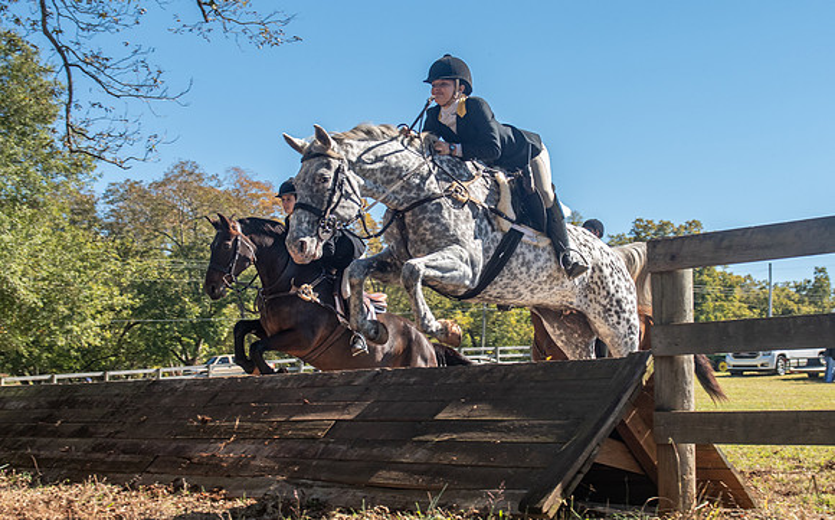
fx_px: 1183
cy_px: 257
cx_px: 444
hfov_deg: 38.9
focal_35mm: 52
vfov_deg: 24.8
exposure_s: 1/320
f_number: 4
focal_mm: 32
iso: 400
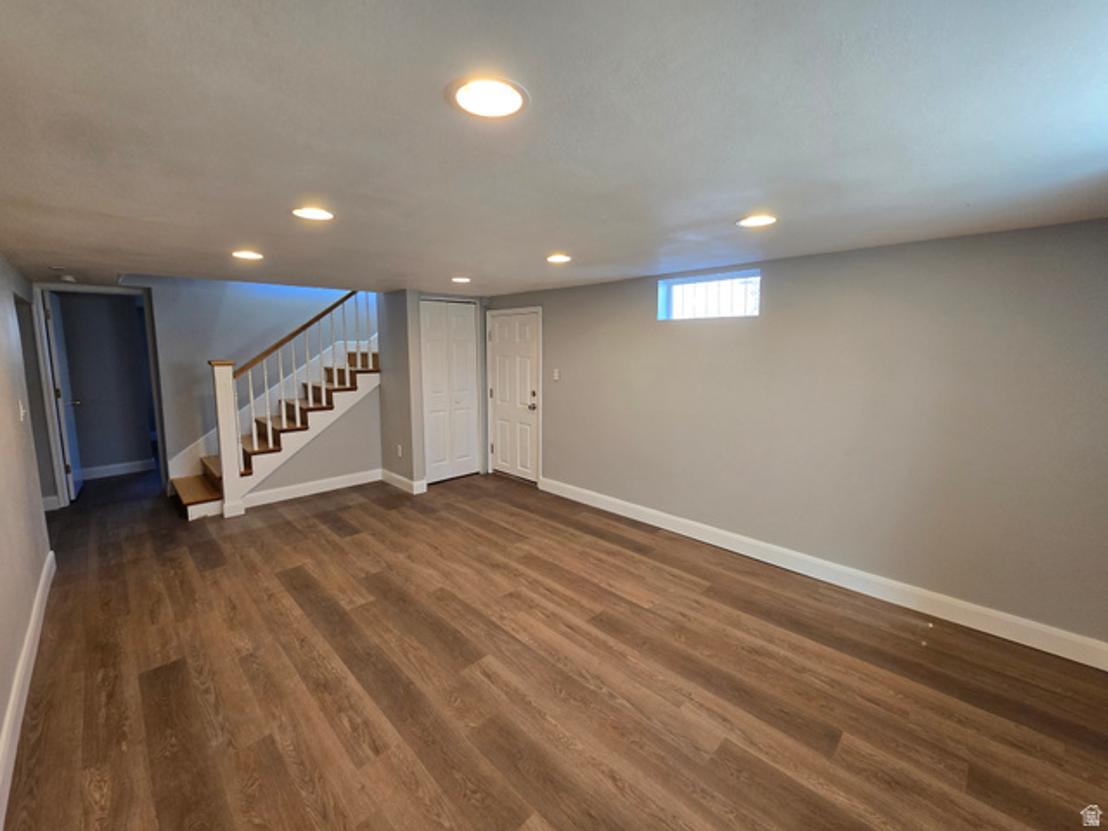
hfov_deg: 106.2
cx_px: 554
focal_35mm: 13
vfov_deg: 89.9
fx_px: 416
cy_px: 416
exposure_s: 1/60
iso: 125
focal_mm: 2.2
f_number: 2.2
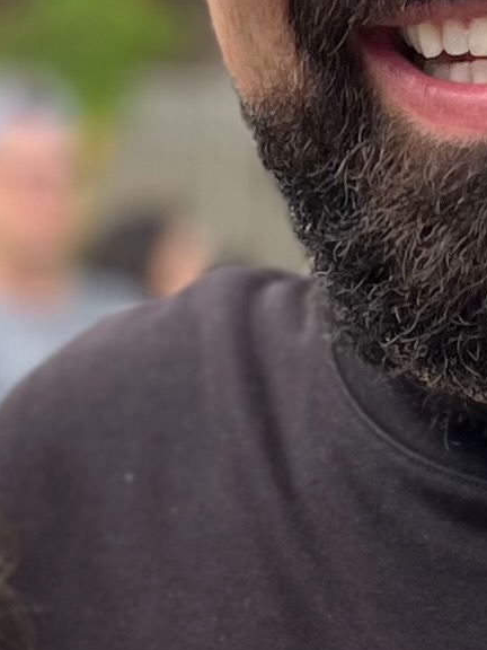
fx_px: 3414
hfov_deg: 8.1
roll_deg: -0.7
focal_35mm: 182
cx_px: 25
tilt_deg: -9.6
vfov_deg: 10.5
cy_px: 973
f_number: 1.5
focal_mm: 5.7
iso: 50
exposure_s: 1/345
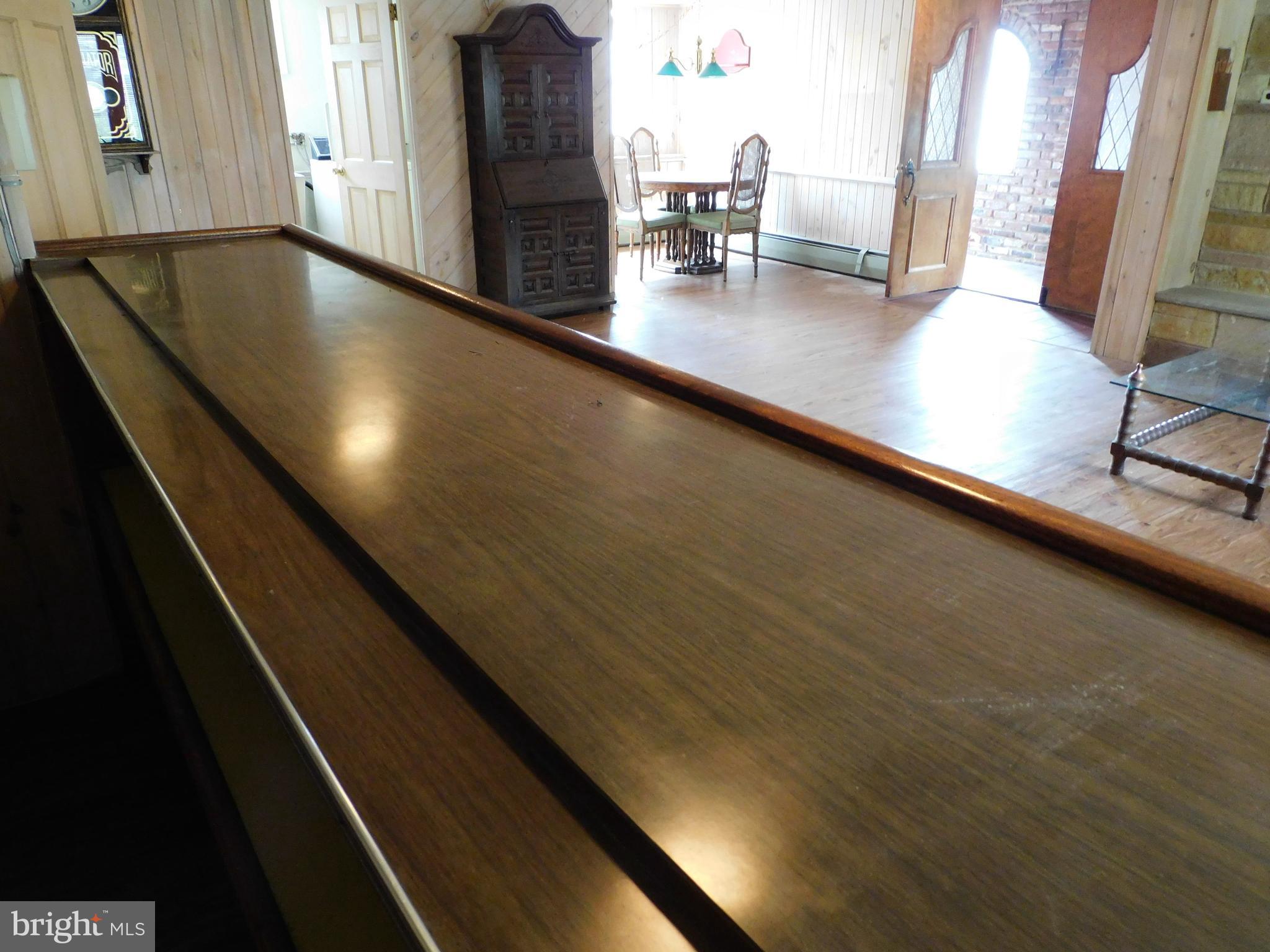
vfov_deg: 56.8
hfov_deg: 71.6
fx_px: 881
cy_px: 476
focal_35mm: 24
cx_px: 635
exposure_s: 1/8
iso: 450
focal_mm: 4.3
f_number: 3.3
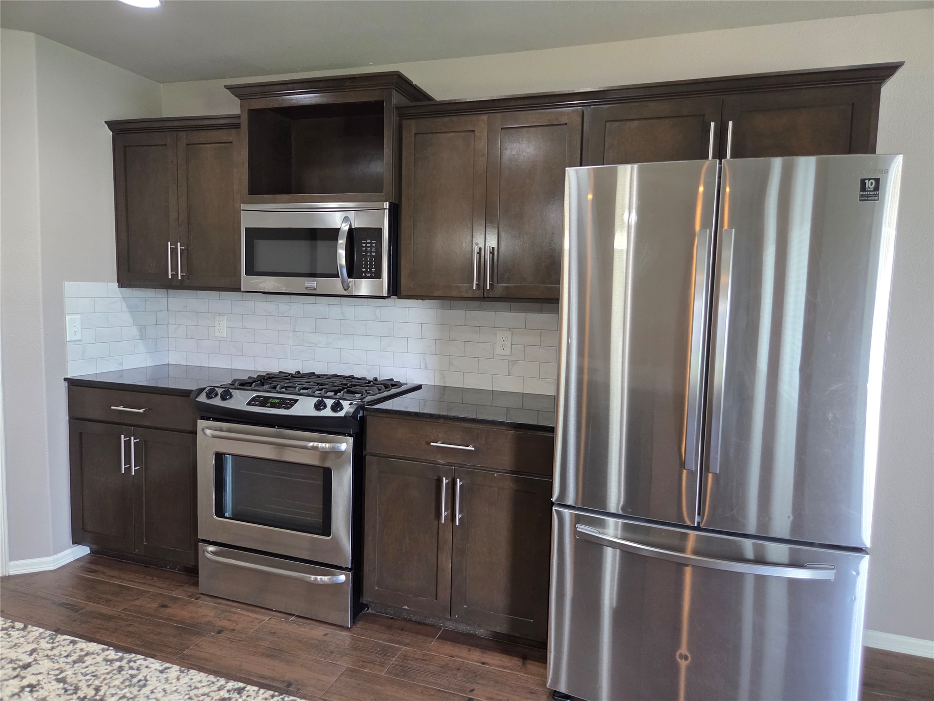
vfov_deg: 58.9
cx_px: 467
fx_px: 621
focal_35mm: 23
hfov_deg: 73.9
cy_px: 350
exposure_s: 1/120
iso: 640
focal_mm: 5.4
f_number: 1.8
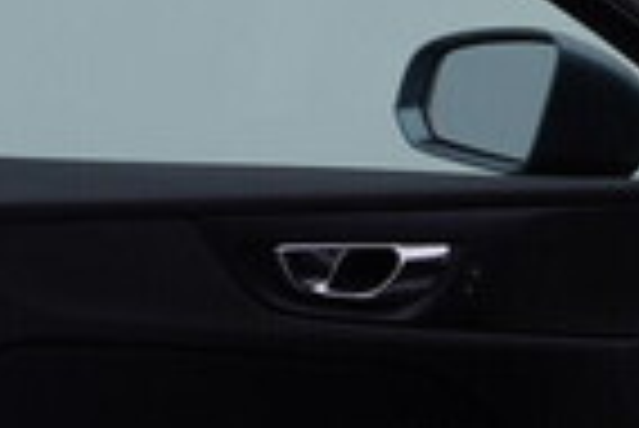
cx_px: 184
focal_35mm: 139
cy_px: 196
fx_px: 2470
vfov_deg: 9.9
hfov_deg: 14.7
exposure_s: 1/100
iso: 125
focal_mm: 24
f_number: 4.5
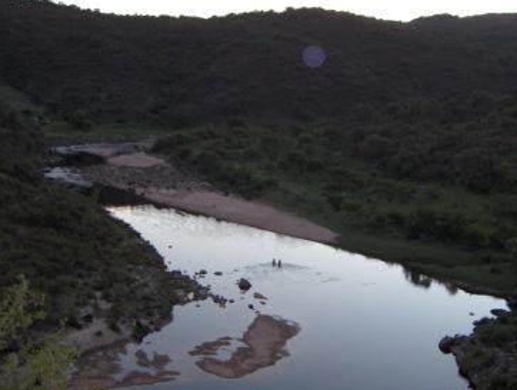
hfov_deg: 39.5
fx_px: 718
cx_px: 294
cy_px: 214
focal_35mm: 48
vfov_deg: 30.3
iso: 200
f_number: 2.8
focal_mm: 8
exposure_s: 1/60
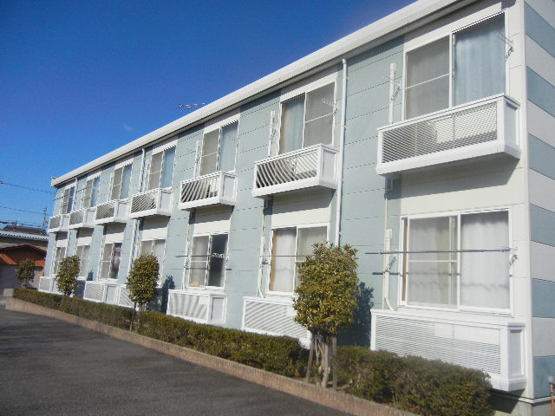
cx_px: 278
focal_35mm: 30
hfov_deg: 60.0
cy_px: 208
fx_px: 481
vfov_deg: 46.8
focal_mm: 5.4
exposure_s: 1/954
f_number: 7
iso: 160
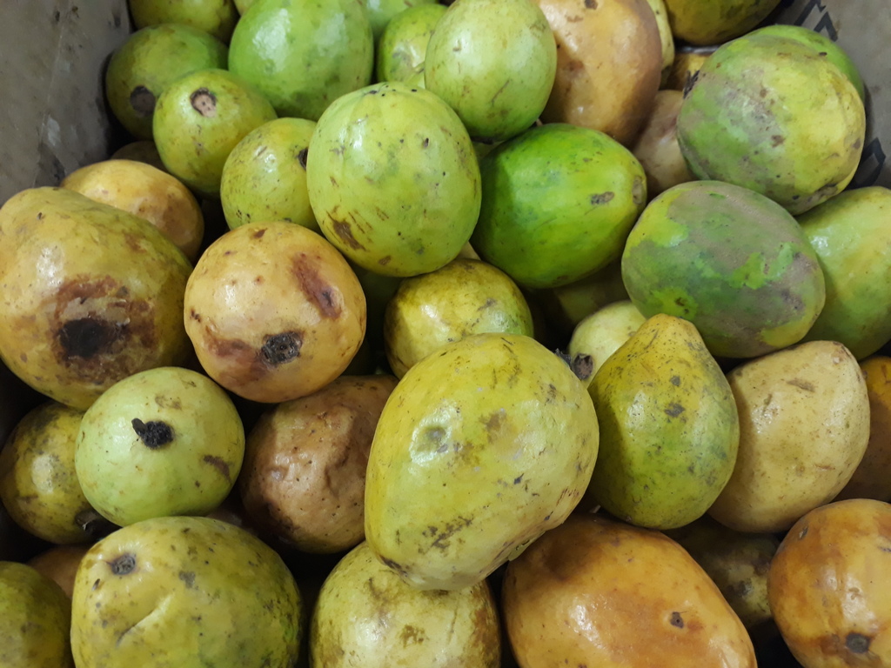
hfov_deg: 65.3
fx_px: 695
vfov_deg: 51.4
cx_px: 446
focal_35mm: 27
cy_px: 334
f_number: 1.9
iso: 160
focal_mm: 3.6
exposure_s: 1/17
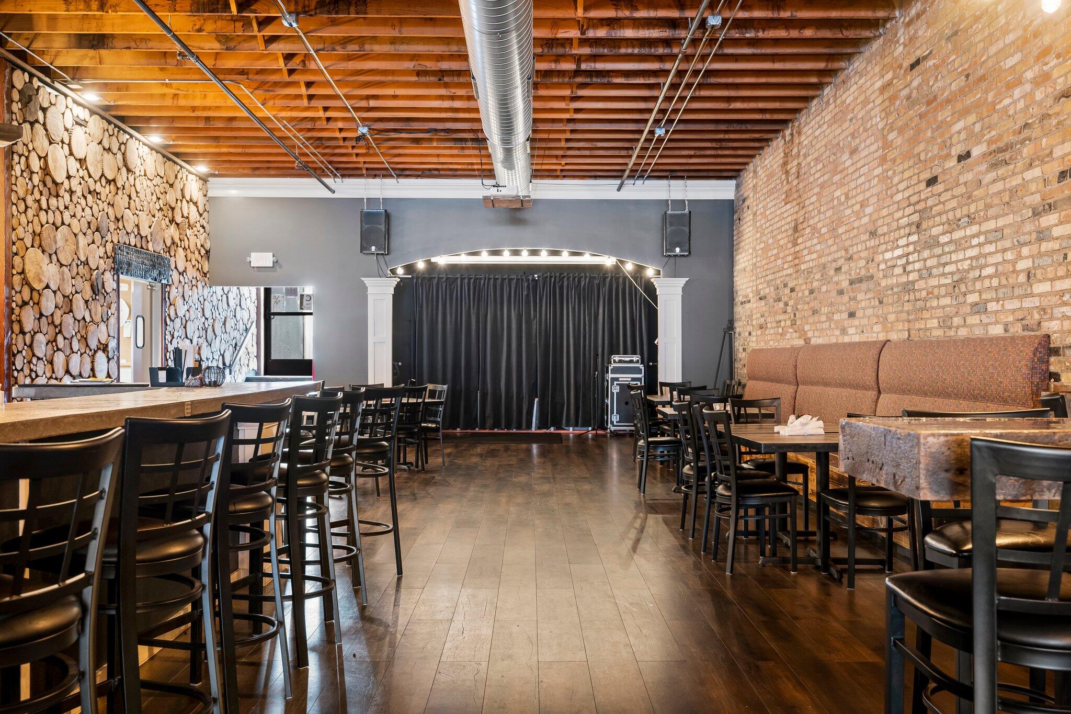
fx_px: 967
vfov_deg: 40.5
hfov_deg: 58.0
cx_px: 536
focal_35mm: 32
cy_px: 357
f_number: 5.6
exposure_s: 1/1.25
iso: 320
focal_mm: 32.5
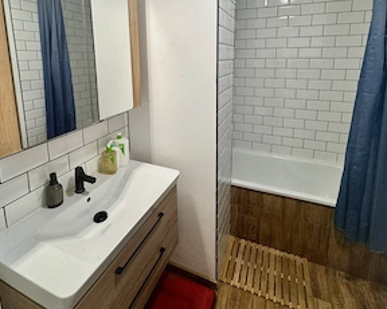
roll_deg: +0.5
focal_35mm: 19
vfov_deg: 67.7
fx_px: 217
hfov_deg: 83.3
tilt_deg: -9.5
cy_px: 90
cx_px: 189
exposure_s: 1/100
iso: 125
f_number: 2.2
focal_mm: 2.22
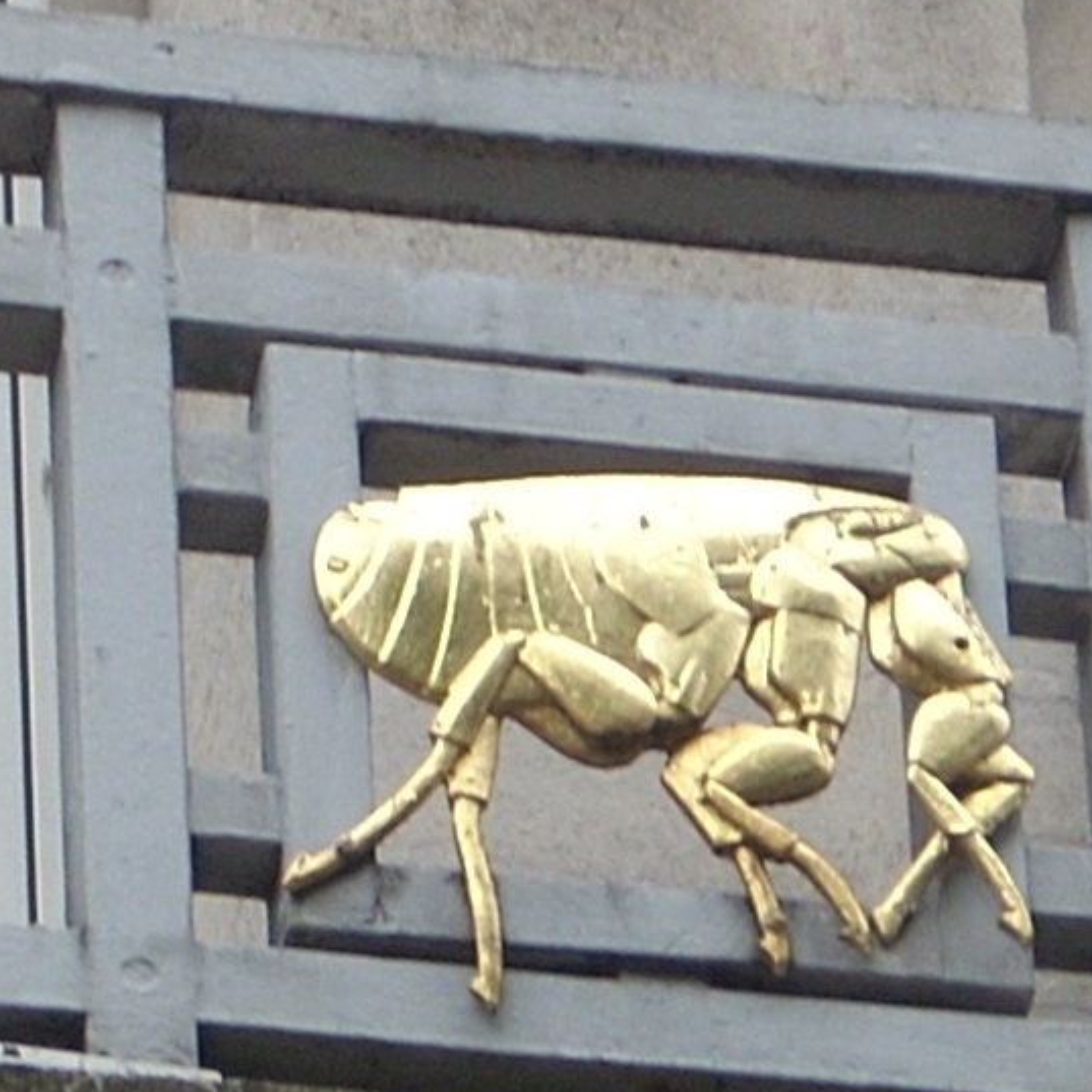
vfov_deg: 9.6
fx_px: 6496
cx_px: 695
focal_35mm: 182
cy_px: 720
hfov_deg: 9.6
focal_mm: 18.6
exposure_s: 1/110
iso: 64
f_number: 5.2
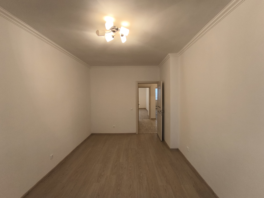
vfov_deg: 78.1
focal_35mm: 16
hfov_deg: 94.5
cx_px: 132
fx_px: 122
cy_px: 99
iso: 80
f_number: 2.2
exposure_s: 1/50
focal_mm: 1.65
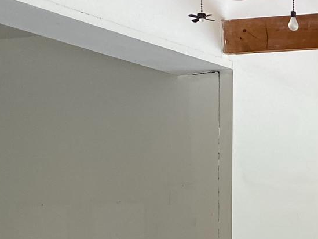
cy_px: 283
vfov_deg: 14.8
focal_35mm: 97
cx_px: 584
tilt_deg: +0.2
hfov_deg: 16.6
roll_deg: +0.2
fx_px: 891
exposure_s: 1/121
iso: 125
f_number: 1.8
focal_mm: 4.25
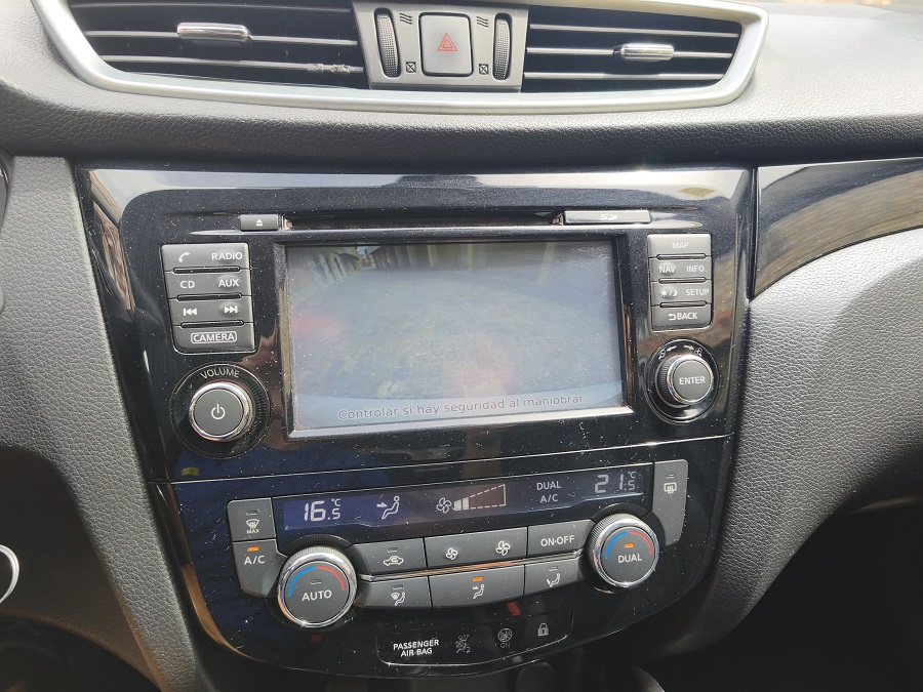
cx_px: 462
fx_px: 613
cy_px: 346
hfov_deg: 73.9
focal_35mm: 23
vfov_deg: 58.9
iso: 50
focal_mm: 5.35
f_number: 1.7
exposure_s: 1/312
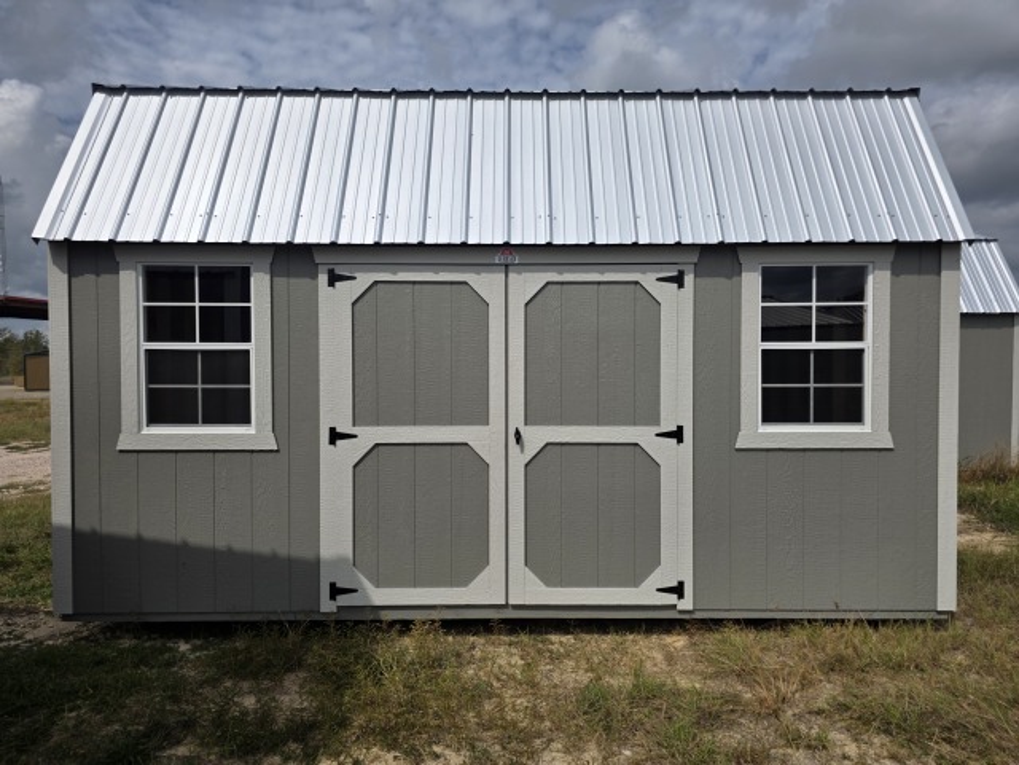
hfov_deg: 73.9
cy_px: 382
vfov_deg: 58.9
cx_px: 510
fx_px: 677
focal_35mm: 23
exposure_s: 1/7944
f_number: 1.7
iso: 32
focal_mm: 6.3
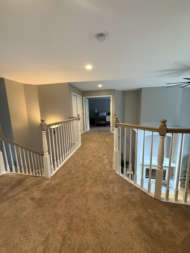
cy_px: 126
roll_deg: +2.7
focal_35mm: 14
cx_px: 95
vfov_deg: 102.1
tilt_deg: -7.2
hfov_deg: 85.7
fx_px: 102
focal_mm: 2.22
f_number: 2.2
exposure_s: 1/60
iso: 400
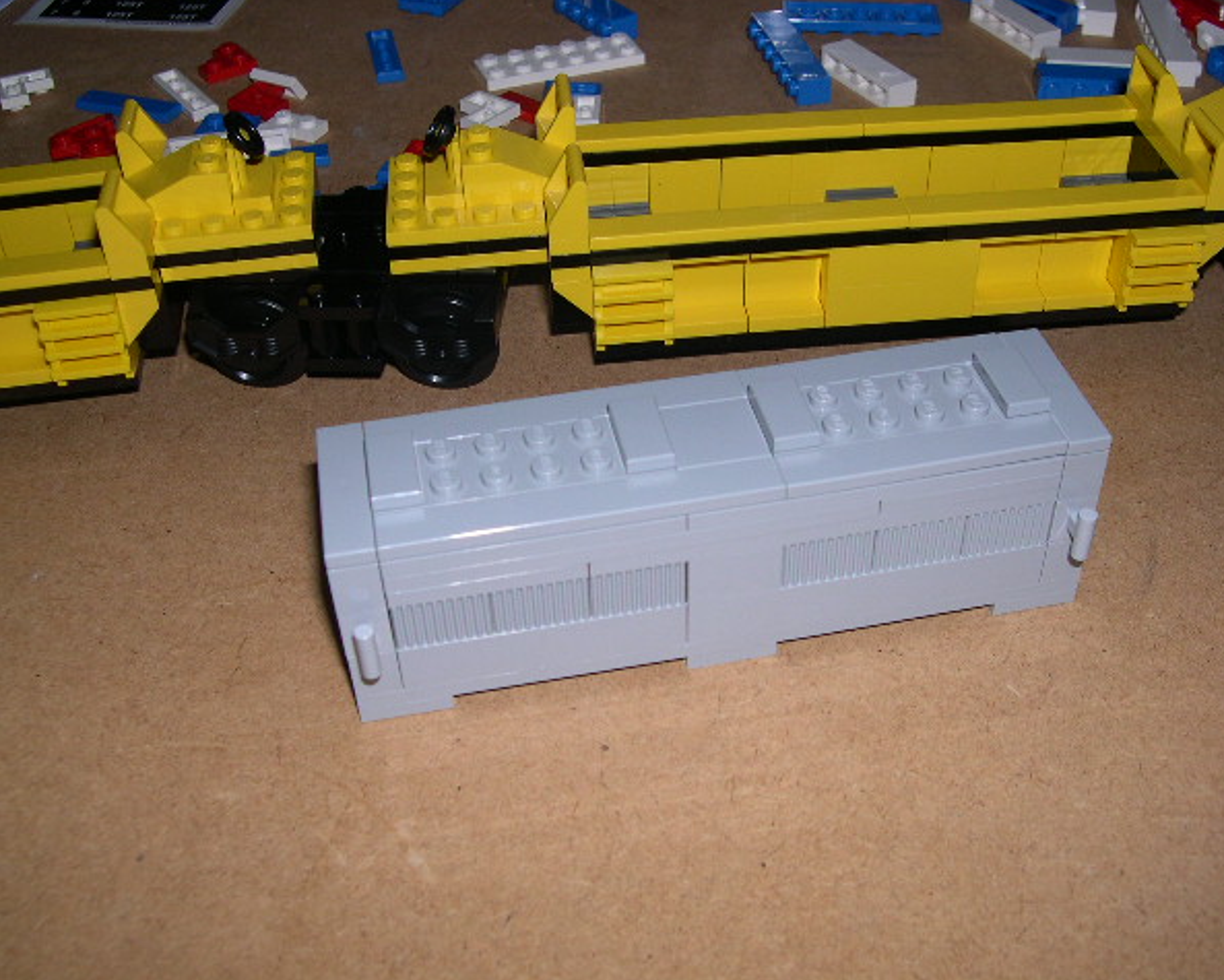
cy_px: 487
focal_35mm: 40
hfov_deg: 45.7
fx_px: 1450
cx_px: 658
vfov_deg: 37.4
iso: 100
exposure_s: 1/60
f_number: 7.6
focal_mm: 8
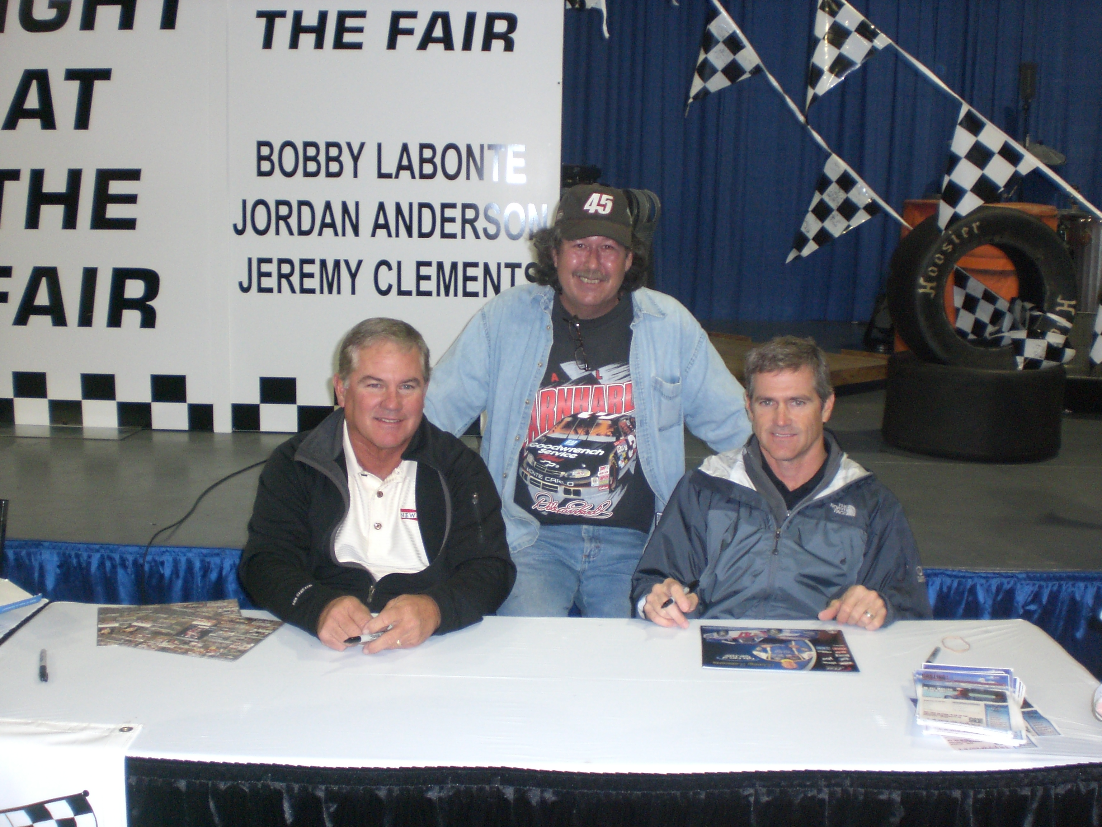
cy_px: 414
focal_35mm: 38
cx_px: 551
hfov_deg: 49.0
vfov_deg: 37.7
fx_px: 1210
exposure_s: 1/60
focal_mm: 6.3
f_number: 3.1
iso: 200
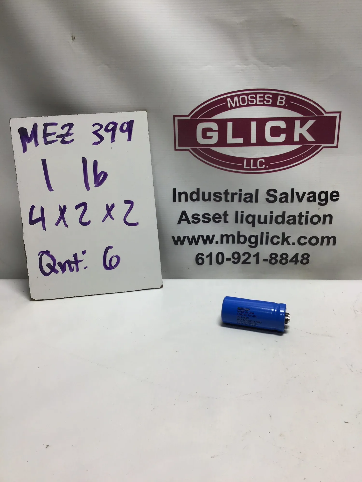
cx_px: 181
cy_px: 241
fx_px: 432
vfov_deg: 58.4
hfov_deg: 45.4
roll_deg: +1.7
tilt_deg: -20.2
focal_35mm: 31
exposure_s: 1/215
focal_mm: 3.3
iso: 25
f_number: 2.4
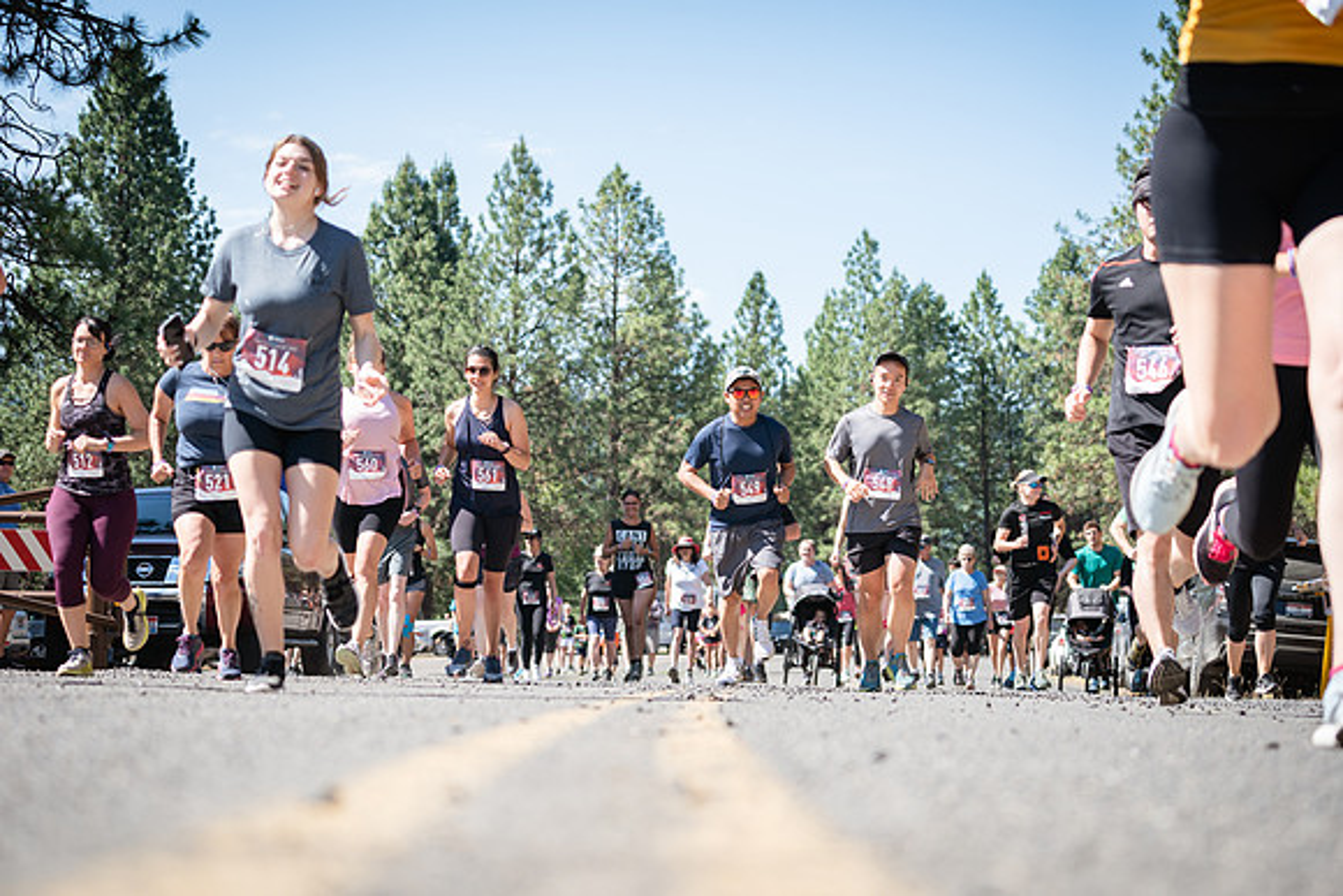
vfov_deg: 18.4
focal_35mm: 74
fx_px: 2761
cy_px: 448
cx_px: 672
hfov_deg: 27.3
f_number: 4
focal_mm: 74
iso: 160
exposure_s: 1/500
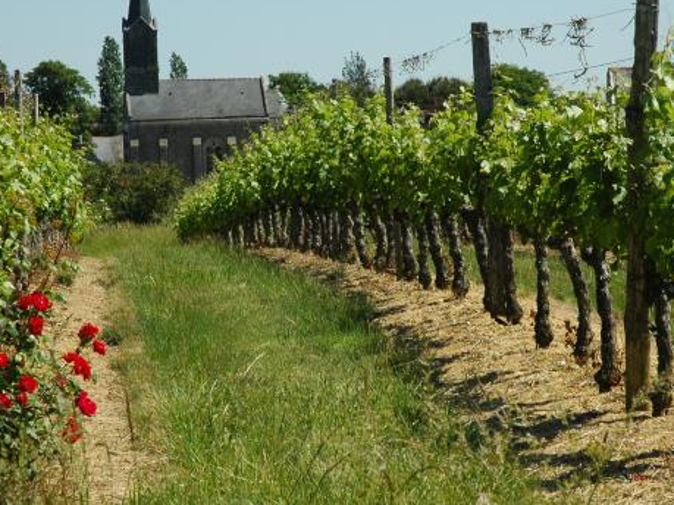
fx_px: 2803
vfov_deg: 10.3
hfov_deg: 13.7
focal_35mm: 144
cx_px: 357
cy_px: 211
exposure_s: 1/350
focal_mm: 62
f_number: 11
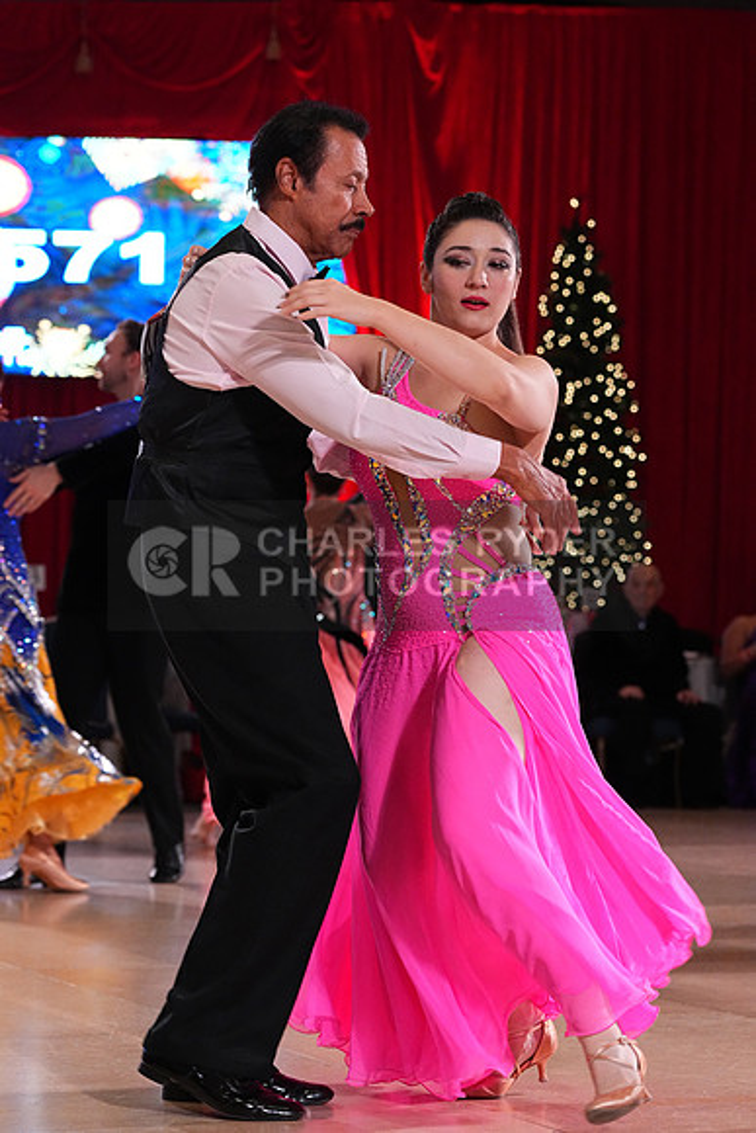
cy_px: 566
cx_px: 378
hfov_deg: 14.1
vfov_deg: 21.0
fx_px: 3053
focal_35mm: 97
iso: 5000
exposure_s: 1/250
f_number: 5
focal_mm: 97
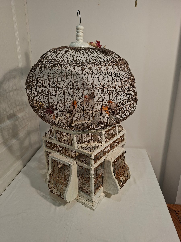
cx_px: 90
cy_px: 121
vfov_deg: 73.9
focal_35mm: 23
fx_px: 160
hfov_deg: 58.9
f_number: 1.8
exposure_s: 1/100
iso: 80
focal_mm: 5.54
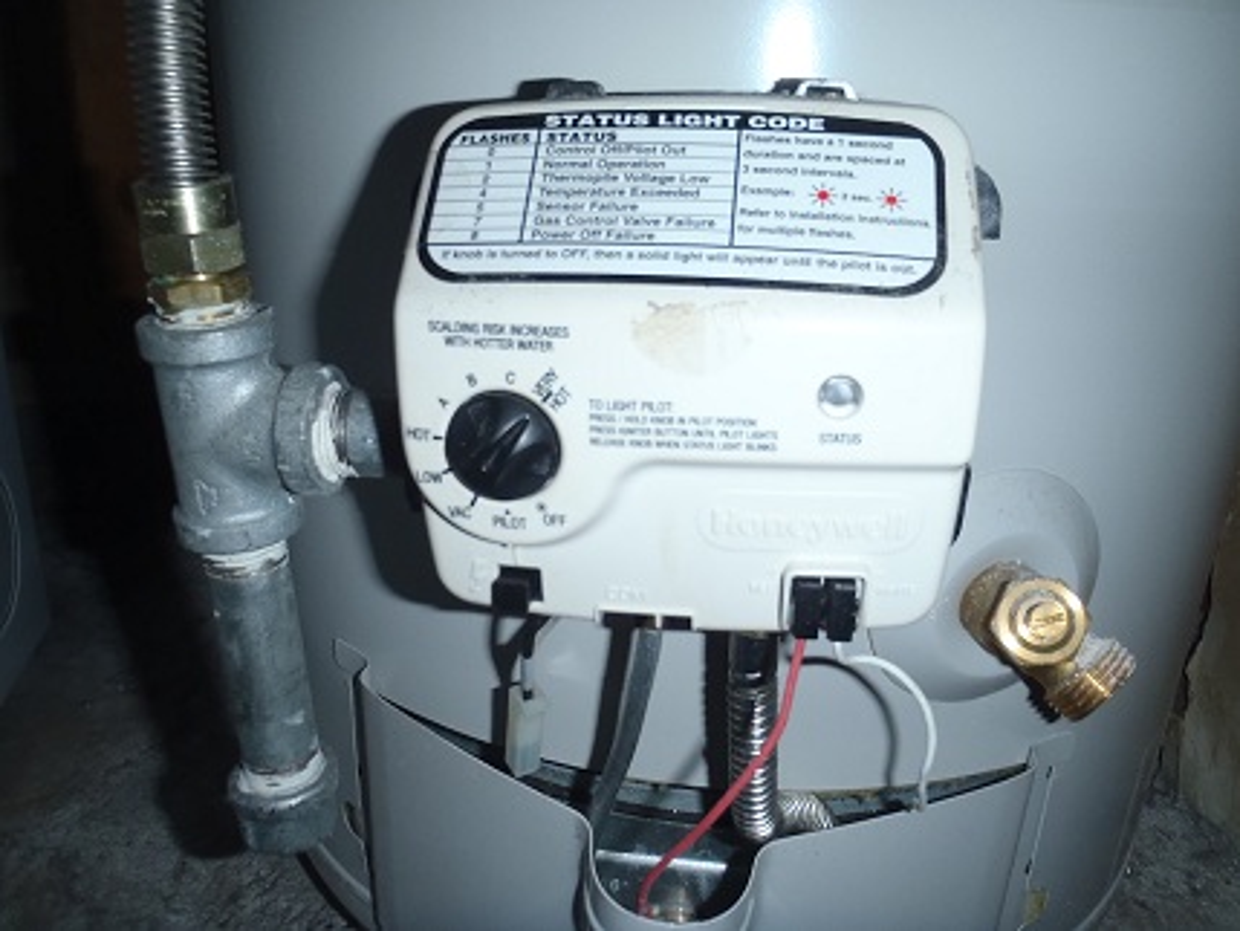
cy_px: 466
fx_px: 1003
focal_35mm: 28
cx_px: 620
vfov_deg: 49.8
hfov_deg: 63.4
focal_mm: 5
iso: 100
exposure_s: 1/30
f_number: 3.9
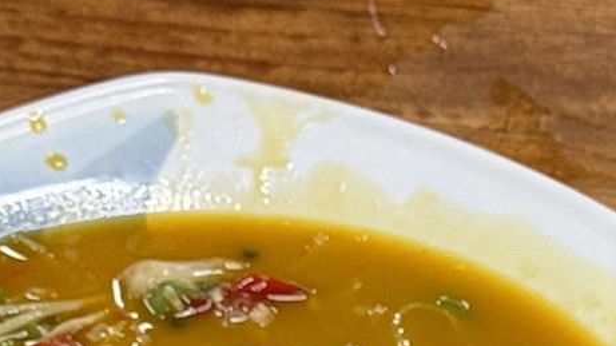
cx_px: 636
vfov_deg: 5.1
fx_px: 3707
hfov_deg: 9.4
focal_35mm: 227
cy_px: 1015
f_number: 1.78
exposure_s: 1/50
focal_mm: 6.86
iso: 200
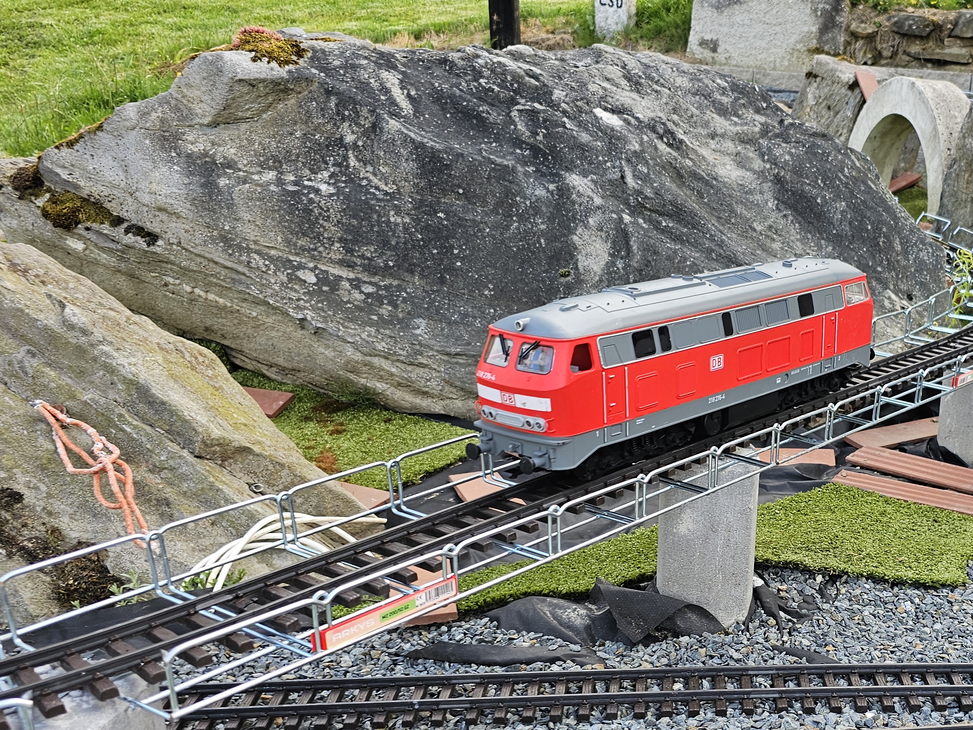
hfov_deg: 43.5
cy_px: 489
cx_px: 788
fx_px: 1152
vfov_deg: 34.8
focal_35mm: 41
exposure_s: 1/129
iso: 25
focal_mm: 6.3
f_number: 1.7
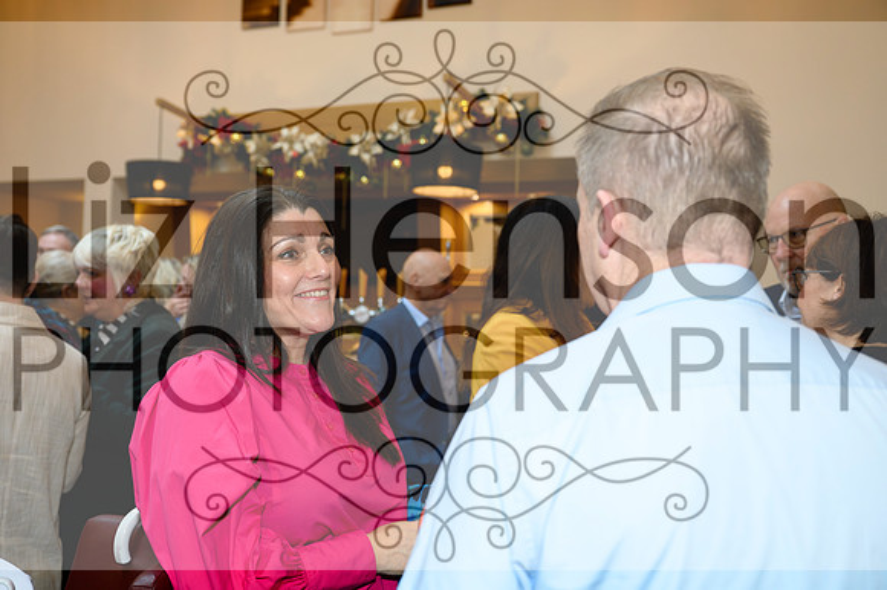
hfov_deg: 49.1
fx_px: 972
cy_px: 295
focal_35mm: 39
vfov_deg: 33.8
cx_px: 444
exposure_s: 1/160
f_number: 4
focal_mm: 39
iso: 1250
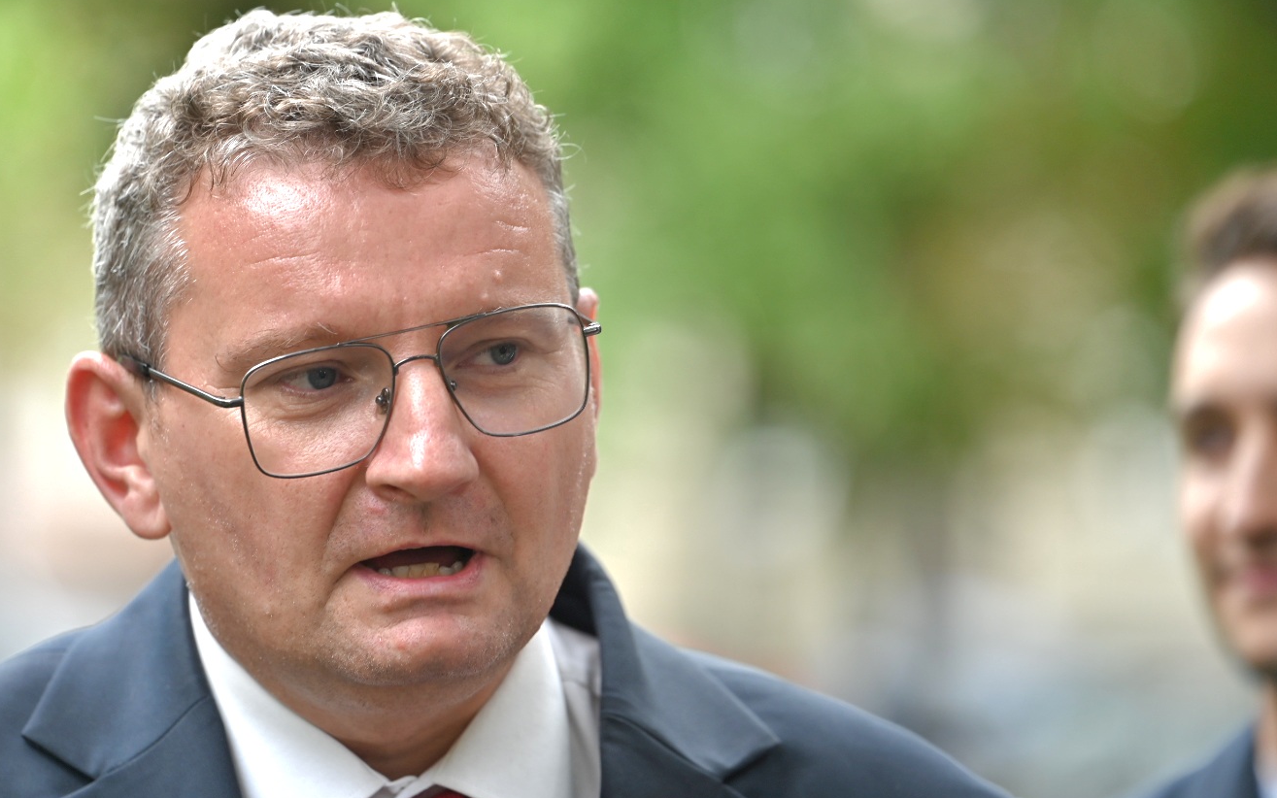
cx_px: 501
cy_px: 411
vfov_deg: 5.8
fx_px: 7866
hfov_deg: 9.3
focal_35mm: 226
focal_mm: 180
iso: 100
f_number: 3.2
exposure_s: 1/250
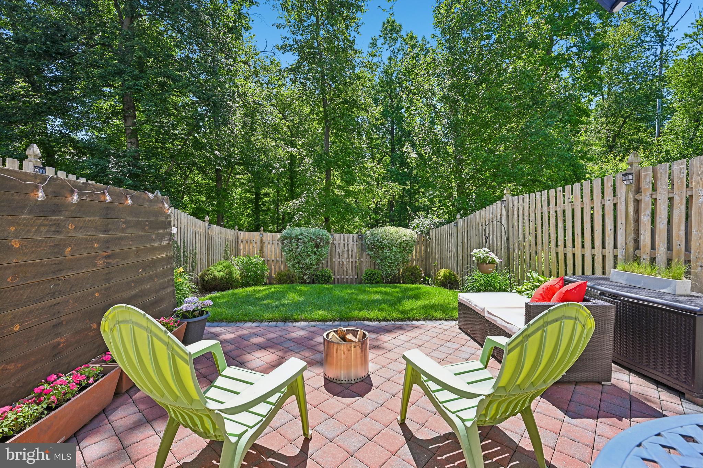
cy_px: 234
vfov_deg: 73.7
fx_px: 312
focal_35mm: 16
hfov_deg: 96.7
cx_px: 352
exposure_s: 1/640
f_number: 8
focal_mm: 16
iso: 800
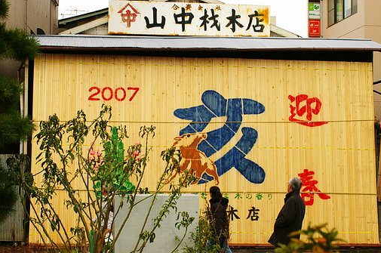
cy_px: 128
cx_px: 192
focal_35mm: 73
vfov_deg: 18.6
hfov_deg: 27.7
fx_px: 771
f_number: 8
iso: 400
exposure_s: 1/250
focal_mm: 48
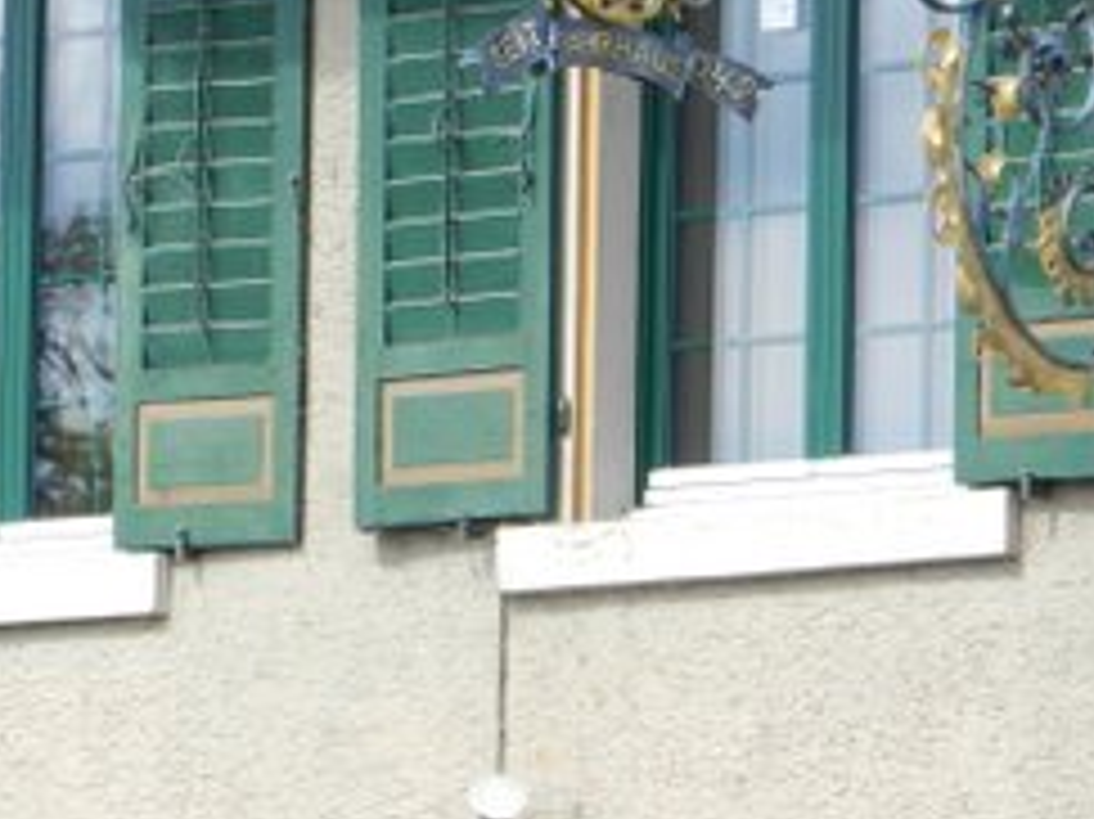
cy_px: 122
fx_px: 11814
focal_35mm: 374
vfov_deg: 4.0
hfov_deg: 5.3
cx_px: 536
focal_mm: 34
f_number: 5.3
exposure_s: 1/320
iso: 160
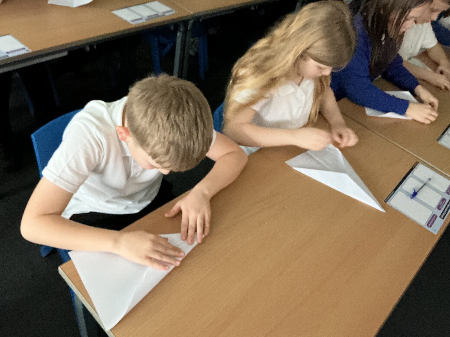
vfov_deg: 48.2
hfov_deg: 61.7
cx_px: 225
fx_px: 377
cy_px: 168
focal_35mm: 29
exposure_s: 1/25
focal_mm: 3
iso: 500
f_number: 1.8
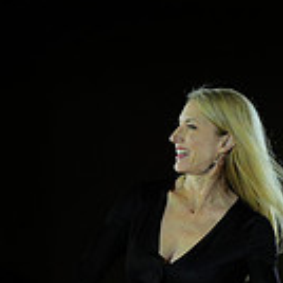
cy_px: 383
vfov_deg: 2.4
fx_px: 6789
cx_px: 253
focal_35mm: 734
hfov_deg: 2.4
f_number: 2.8
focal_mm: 200
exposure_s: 1/800
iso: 640
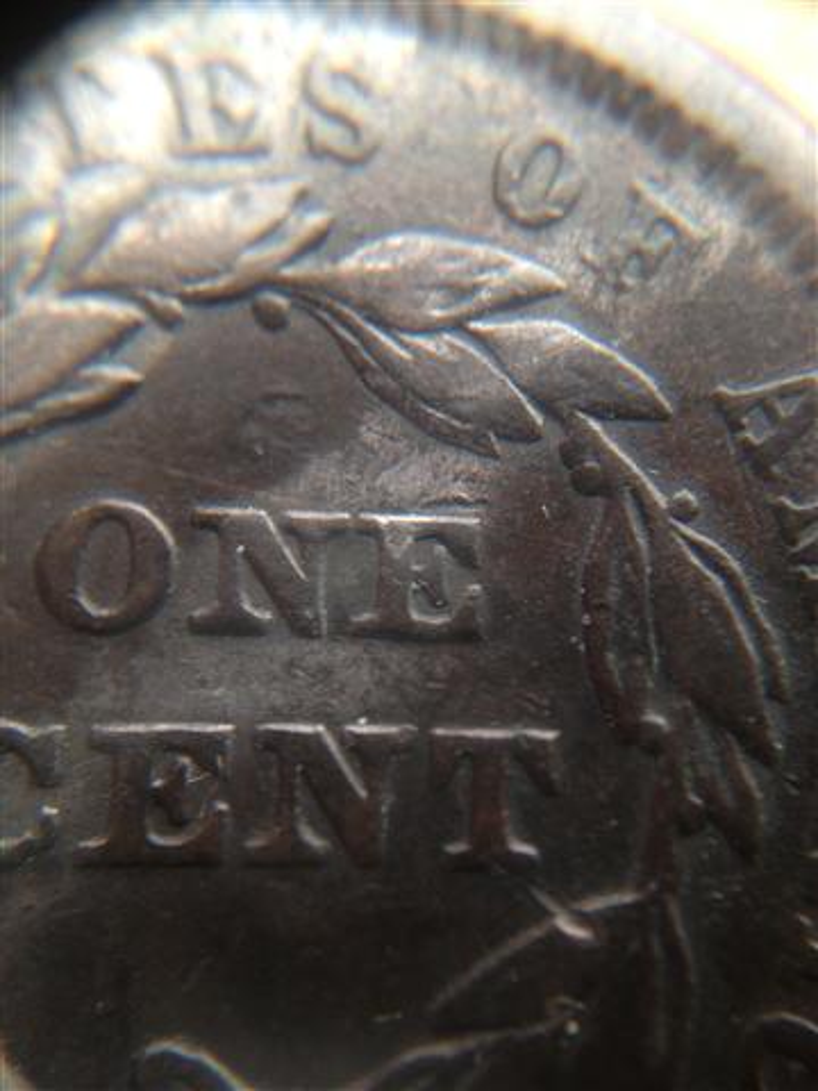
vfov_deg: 52.6
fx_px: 1103
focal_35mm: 35
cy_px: 546
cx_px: 409
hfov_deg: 40.7
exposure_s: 1/20
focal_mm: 4.28
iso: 64
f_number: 2.4
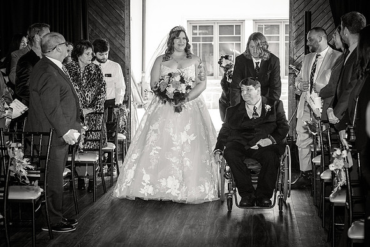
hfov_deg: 28.5
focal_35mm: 71
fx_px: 730
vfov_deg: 19.2
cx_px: 185
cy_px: 124
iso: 1250
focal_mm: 70
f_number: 4
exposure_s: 1/200
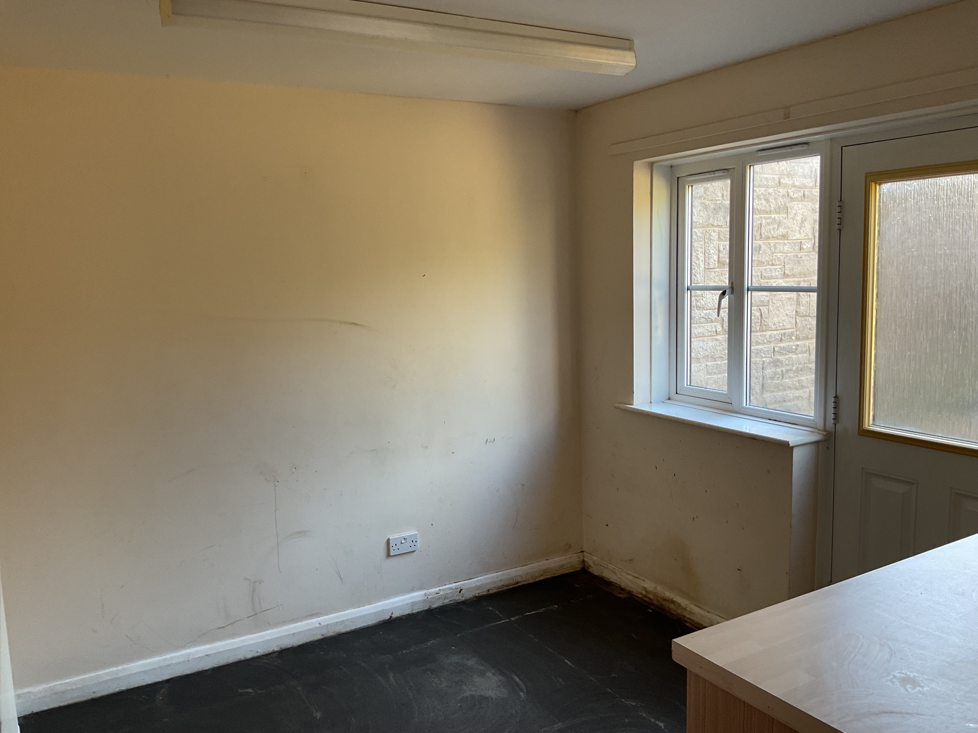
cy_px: 366
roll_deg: +1.6
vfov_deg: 48.2
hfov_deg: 61.7
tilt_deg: -7.6
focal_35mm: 29
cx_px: 489
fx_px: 819
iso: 64
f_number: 1.8
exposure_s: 1/50
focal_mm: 3
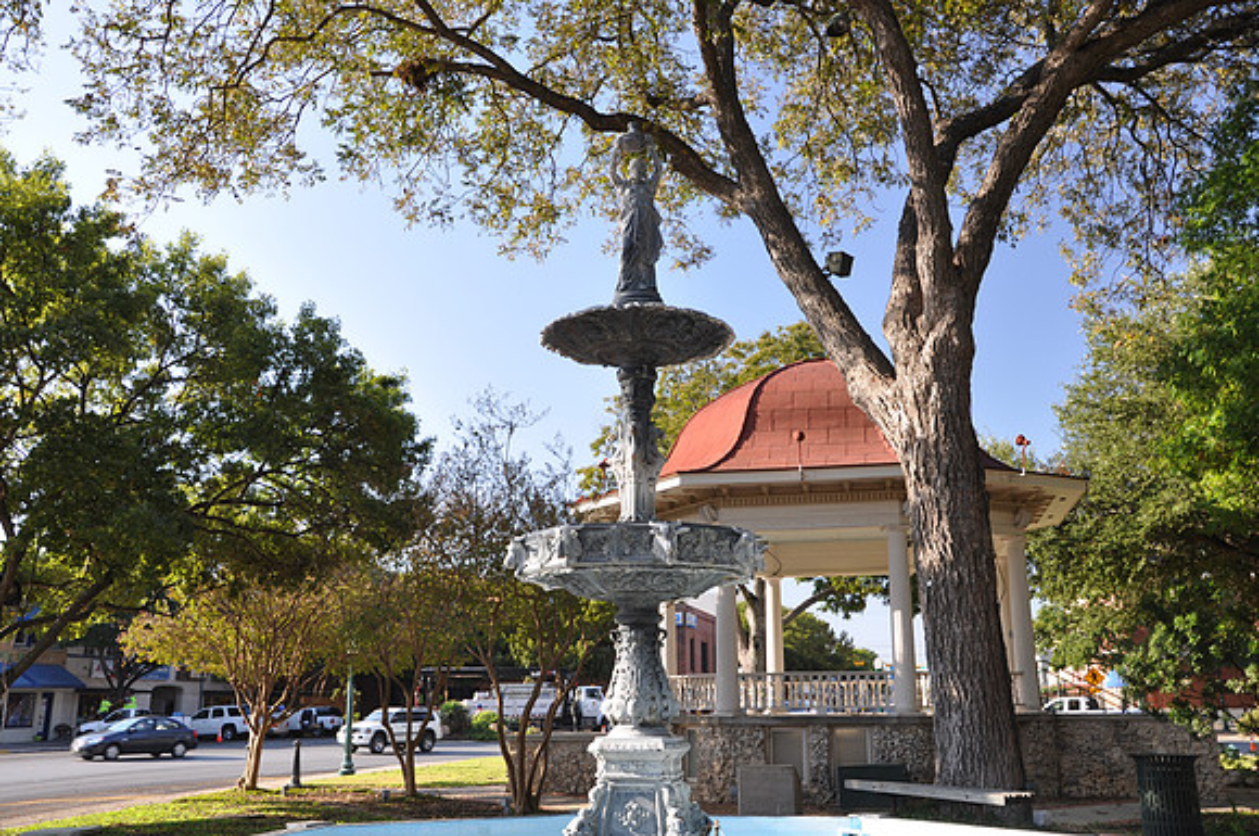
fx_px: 1152
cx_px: 630
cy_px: 418
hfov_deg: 57.3
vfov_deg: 39.9
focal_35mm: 33
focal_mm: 22
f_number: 7.1
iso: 200
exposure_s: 1/50
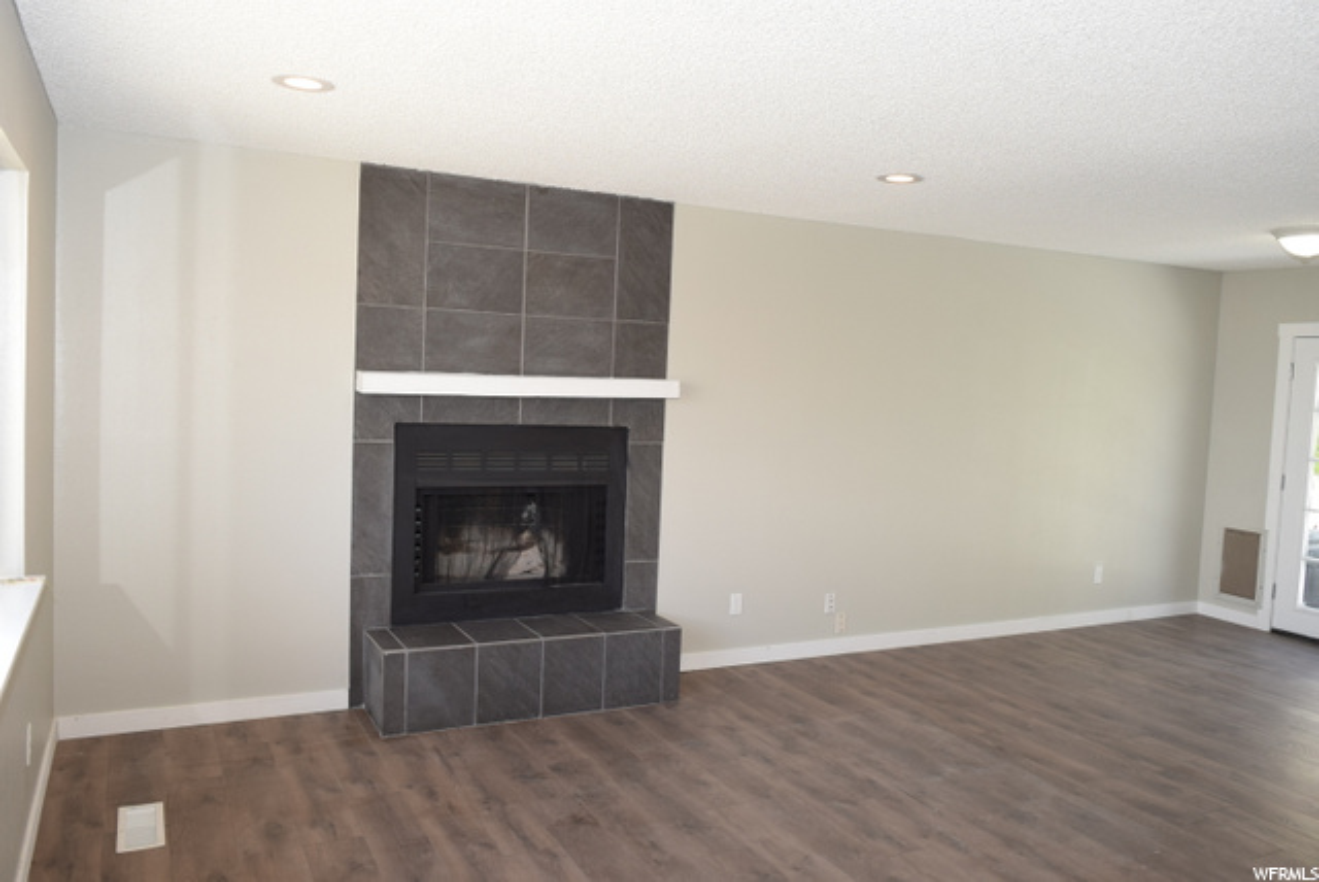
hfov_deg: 67.3
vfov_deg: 48.0
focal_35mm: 27
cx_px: 660
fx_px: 990
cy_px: 441
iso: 560
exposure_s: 1/125
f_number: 5.6
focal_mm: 18
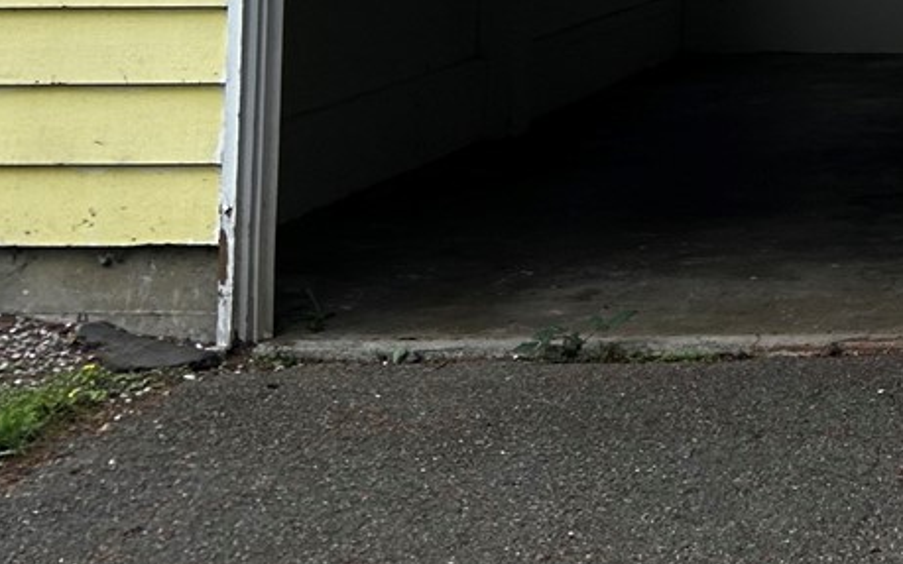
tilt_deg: +4.9
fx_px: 2363
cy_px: -428
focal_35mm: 96
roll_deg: +1.2
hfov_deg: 19.1
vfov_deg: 12.5
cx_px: 1336
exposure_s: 1/1183
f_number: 1.5
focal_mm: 5.7
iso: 50
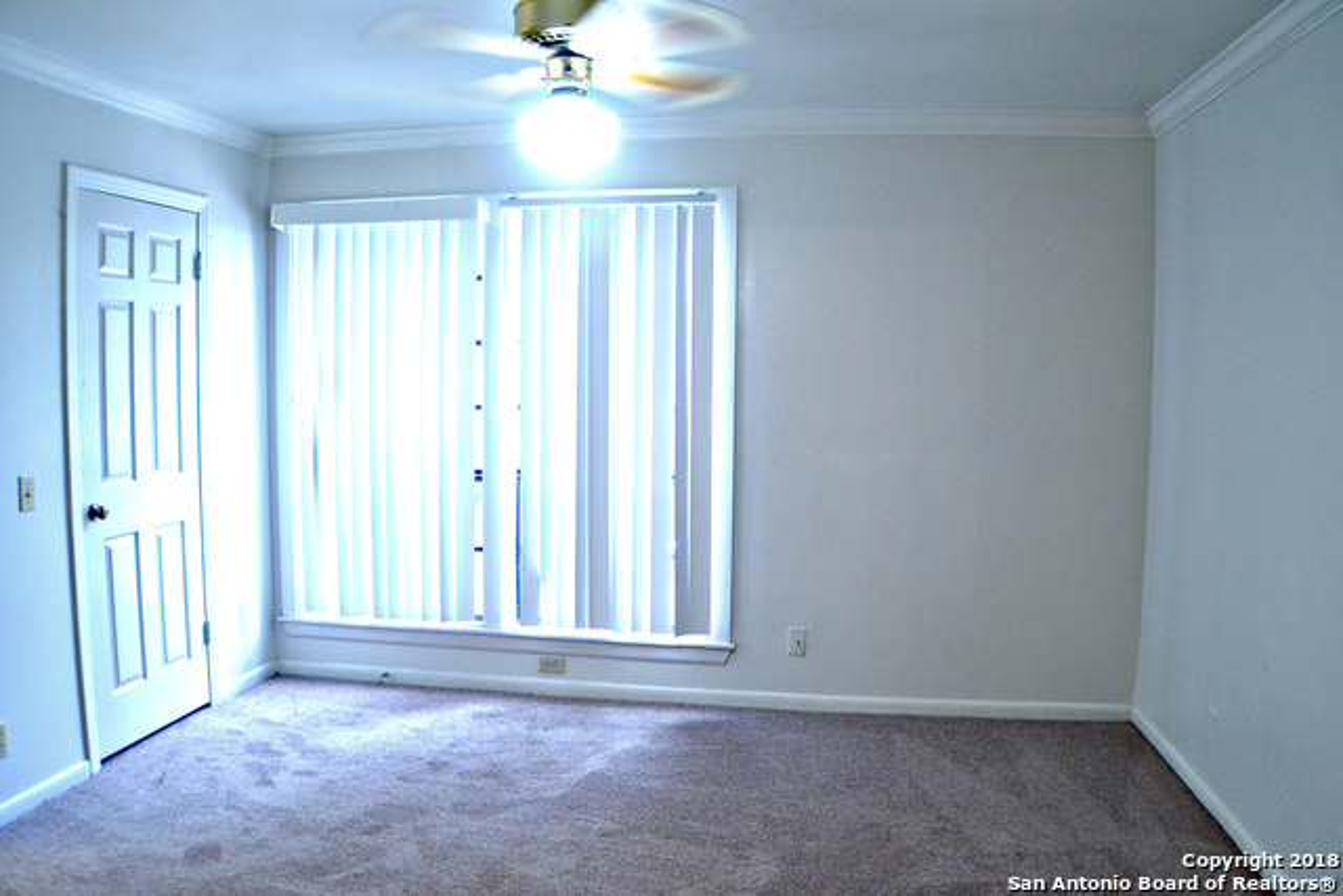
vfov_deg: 38.4
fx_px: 1287
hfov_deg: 55.1
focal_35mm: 34
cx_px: 672
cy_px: 448
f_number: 3.8
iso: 2200
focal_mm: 23
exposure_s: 1/60
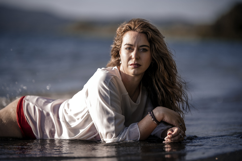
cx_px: 121
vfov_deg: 13.0
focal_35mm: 105
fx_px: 706
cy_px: 80
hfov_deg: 19.5
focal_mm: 105
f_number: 1.4
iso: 100
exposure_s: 1/1600
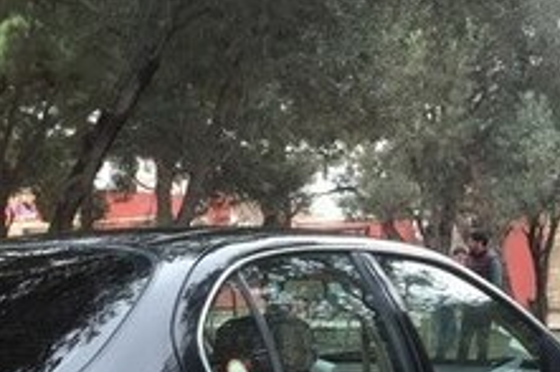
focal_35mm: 90
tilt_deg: -10.2
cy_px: 583
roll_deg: +1.1
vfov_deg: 14.1
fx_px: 1399
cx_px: 61
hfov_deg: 22.1
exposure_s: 1/111
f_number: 2.2
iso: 32
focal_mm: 4.15
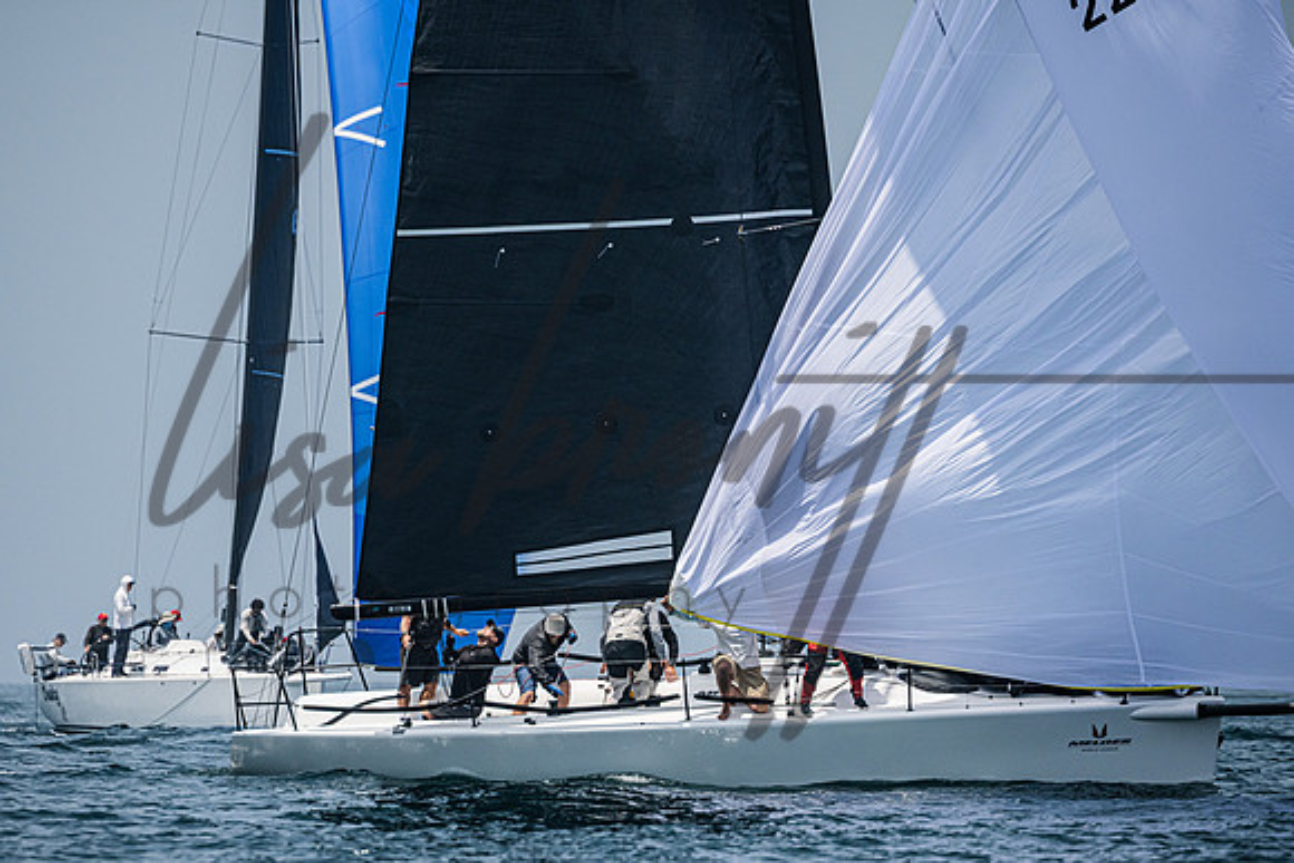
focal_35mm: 478
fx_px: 17169
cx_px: 528
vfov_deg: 2.9
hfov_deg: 4.3
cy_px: 505
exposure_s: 1/5000
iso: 400
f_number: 6.3
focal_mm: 400
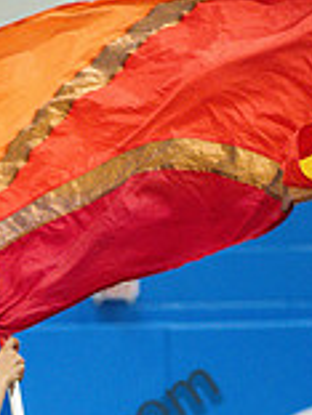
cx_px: -19
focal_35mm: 553
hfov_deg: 2.7
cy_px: 551
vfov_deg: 3.6
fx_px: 6646
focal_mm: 200
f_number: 4
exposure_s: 1/500
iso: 6400
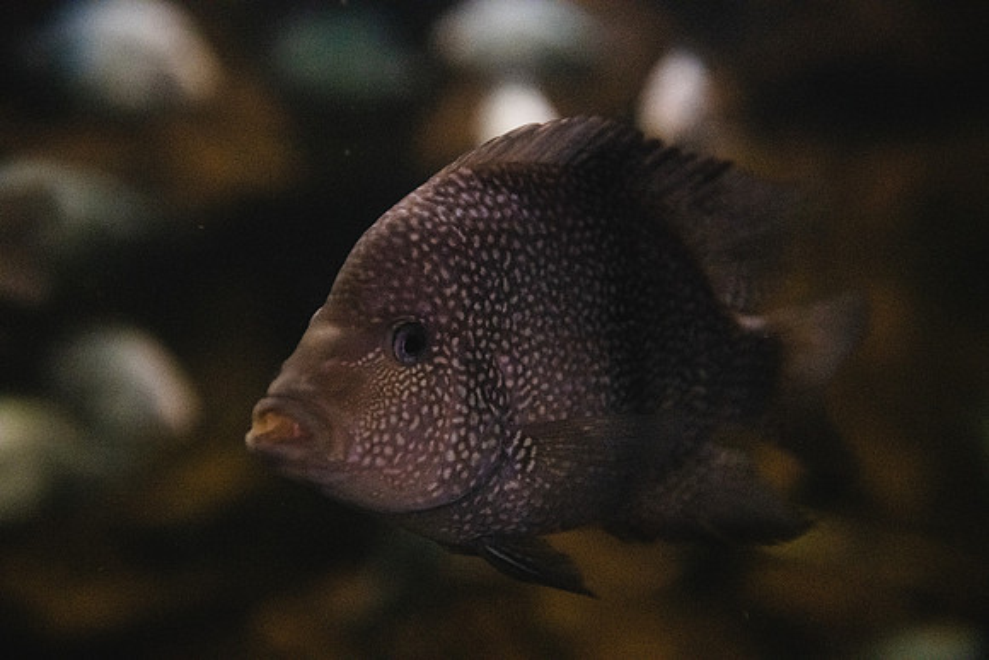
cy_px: 330
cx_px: 494
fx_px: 1539
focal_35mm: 56
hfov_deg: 35.6
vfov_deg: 24.2
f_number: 3.2
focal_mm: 56
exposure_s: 1/80
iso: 12800
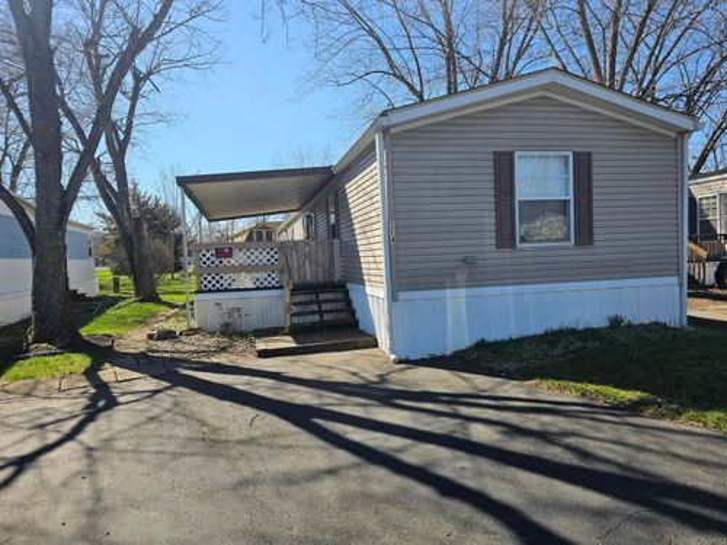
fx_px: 483
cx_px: 364
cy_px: 272
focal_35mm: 23
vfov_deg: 58.9
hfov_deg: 73.9
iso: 12
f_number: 1.7
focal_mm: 6.3
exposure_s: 1/590
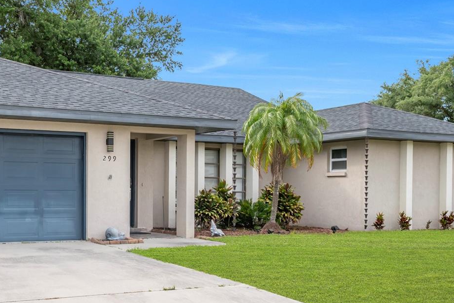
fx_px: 656
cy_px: 200
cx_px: 123
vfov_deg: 25.9
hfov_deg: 37.4
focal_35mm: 52
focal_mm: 20
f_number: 7.1
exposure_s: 1/200
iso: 100
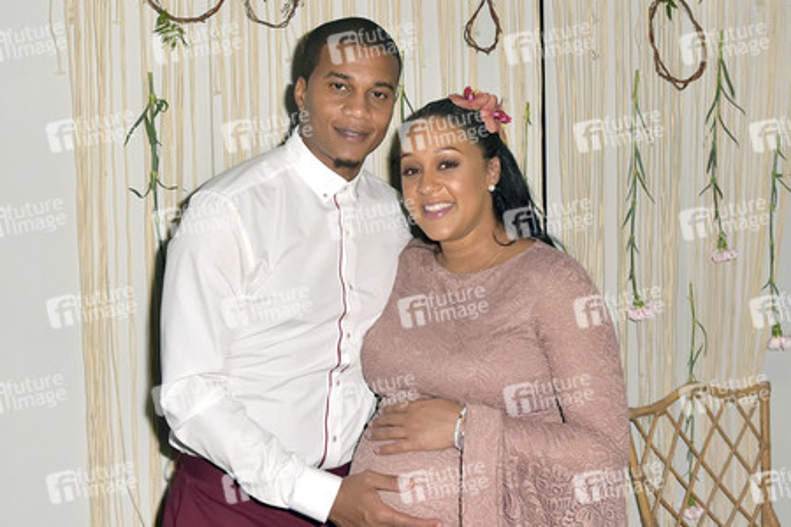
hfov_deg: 58.7
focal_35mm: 32
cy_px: 264
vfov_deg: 41.1
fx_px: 703
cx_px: 396
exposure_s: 1/320
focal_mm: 32
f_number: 6.3
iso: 1000
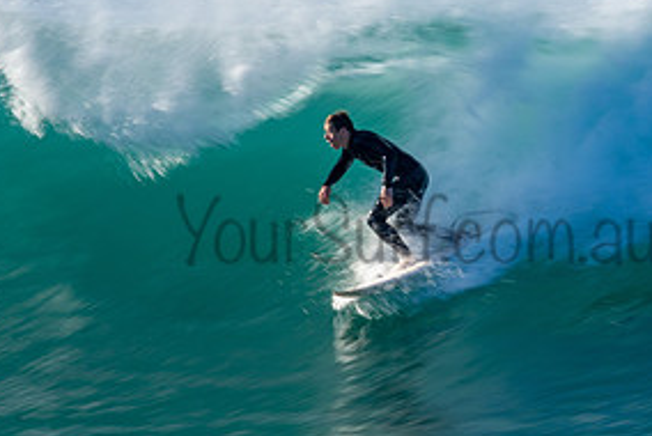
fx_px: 27738
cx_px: 413
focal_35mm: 1530
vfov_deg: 0.9
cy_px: 210
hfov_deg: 1.3
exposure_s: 1/40
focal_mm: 500
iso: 100
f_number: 20
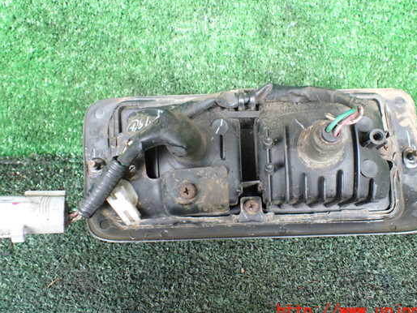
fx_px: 422
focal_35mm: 35
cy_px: 139
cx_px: 217
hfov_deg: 52.6
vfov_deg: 40.7
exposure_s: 1/40
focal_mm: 5.4
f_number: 2.3
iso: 800
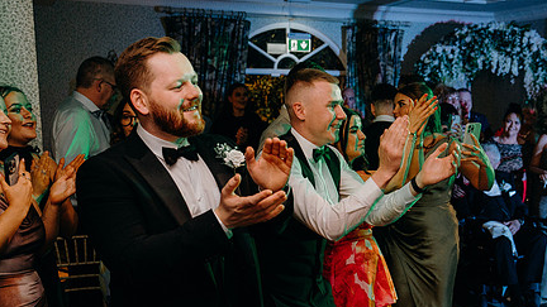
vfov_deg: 26.2
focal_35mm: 45
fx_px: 653
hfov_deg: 45.4
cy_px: 226
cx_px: 298
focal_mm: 32
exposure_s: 1/160
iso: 2500
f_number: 3.5
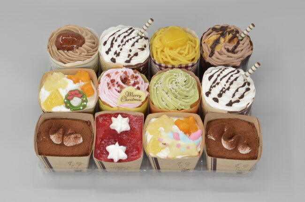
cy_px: 101
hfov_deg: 24.7
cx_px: 152
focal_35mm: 82
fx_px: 698
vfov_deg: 16.5
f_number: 13
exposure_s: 1/60
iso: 400
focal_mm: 55
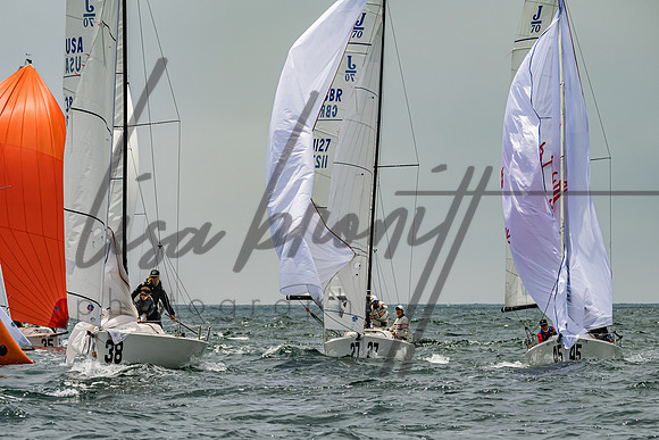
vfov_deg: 5.5
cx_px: 307
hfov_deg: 8.3
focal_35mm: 248
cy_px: 295
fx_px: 4537
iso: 400
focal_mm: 180
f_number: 6.3
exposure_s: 1/3200
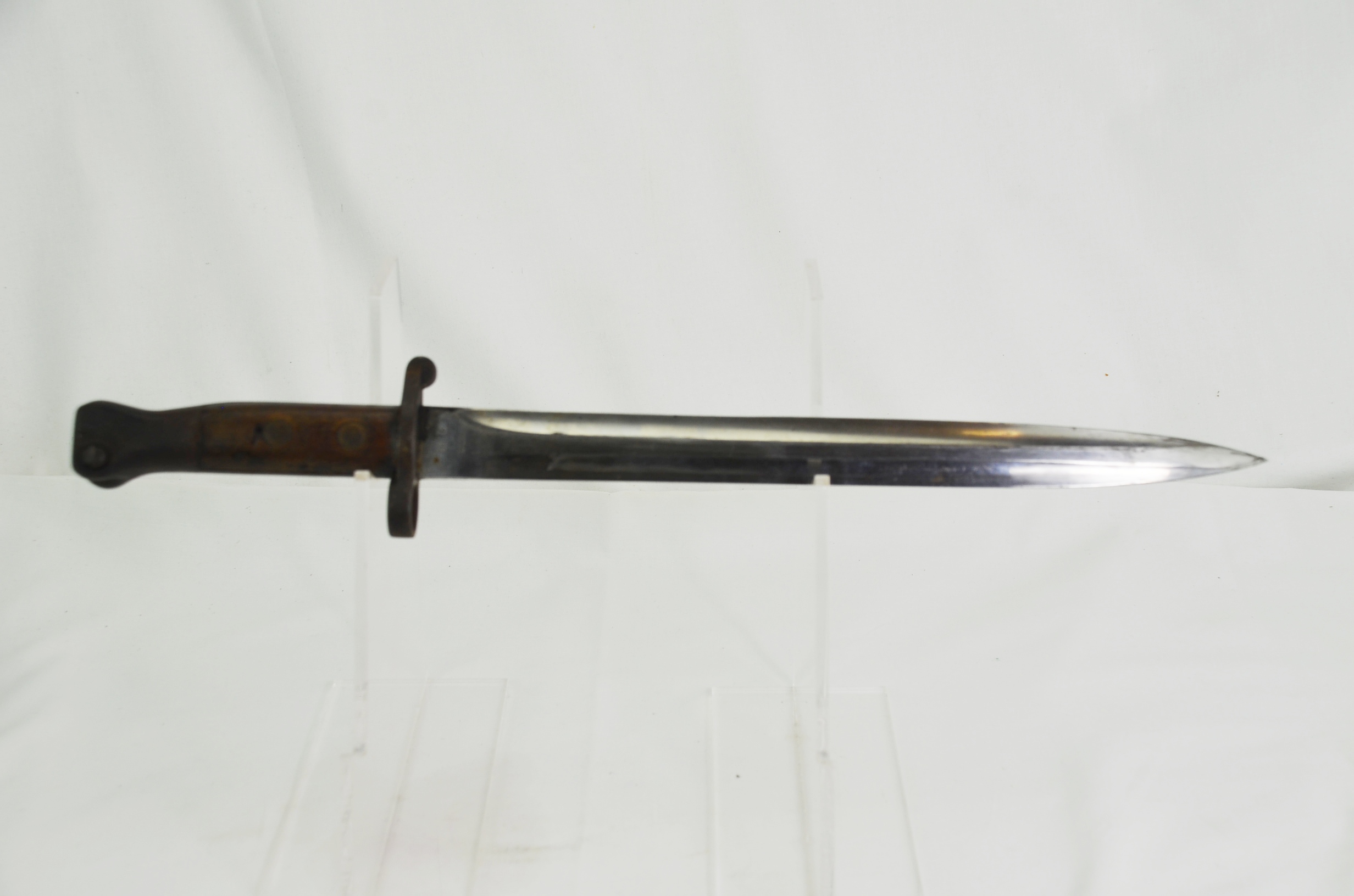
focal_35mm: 52
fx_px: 1970
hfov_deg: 37.9
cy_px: 448
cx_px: 677
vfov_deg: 25.6
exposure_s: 1/160
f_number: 6.3
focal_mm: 35
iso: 200
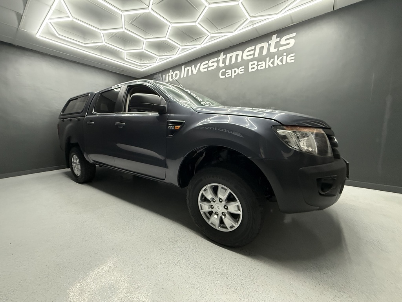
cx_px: 201
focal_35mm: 14
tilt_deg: -7.5
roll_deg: +0.3
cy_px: 151
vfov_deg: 85.7
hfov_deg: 102.1
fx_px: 163
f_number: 2.2
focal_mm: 2.22
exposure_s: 1/100
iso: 640
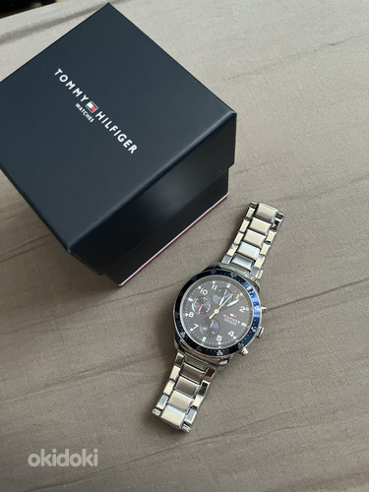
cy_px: 246
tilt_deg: -69.1
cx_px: 184
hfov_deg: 53.1
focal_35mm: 26
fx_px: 370
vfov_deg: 67.3
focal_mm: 5.1
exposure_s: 1/40
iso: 500
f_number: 1.6
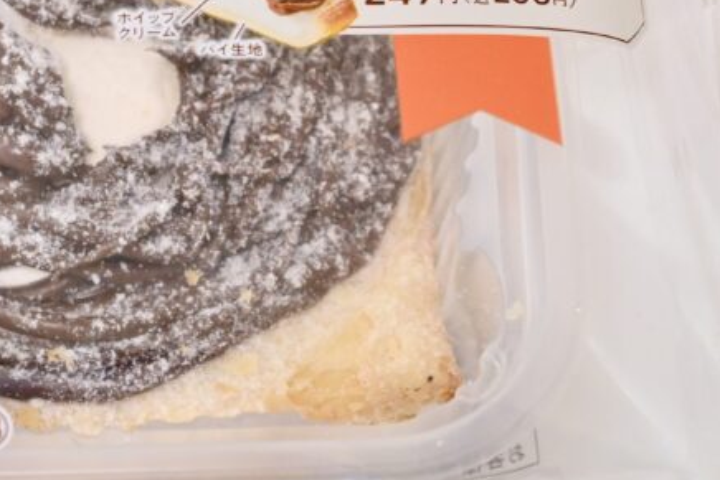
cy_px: 54
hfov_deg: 14.4
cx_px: 64
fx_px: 2821
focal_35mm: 141
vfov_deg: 9.7
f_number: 10
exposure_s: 1/160
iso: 6400
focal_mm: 60
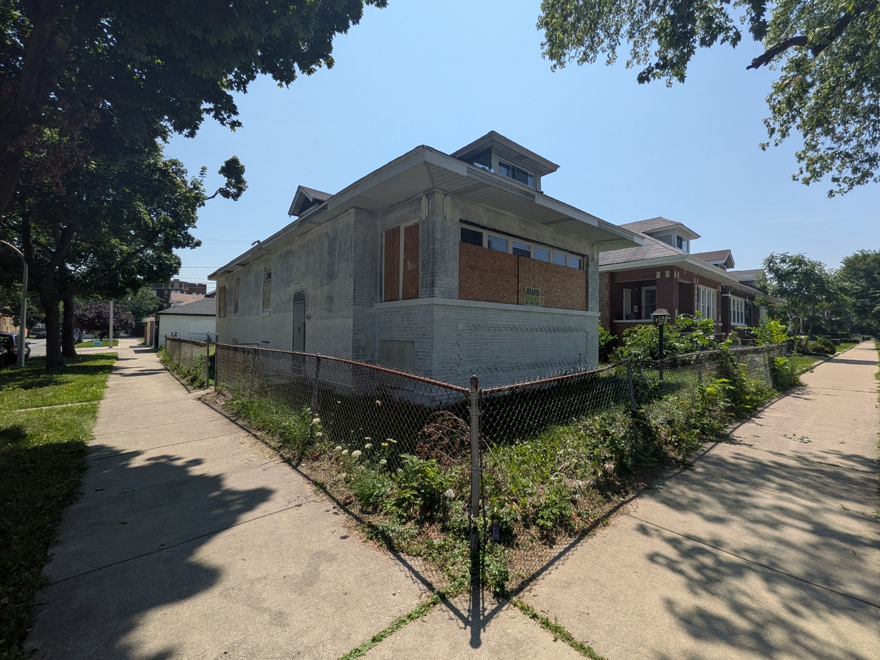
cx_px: 463
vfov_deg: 81.7
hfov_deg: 98.1
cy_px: 321
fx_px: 381
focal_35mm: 15
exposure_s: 1/2188
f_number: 2.2
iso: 59
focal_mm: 1.85
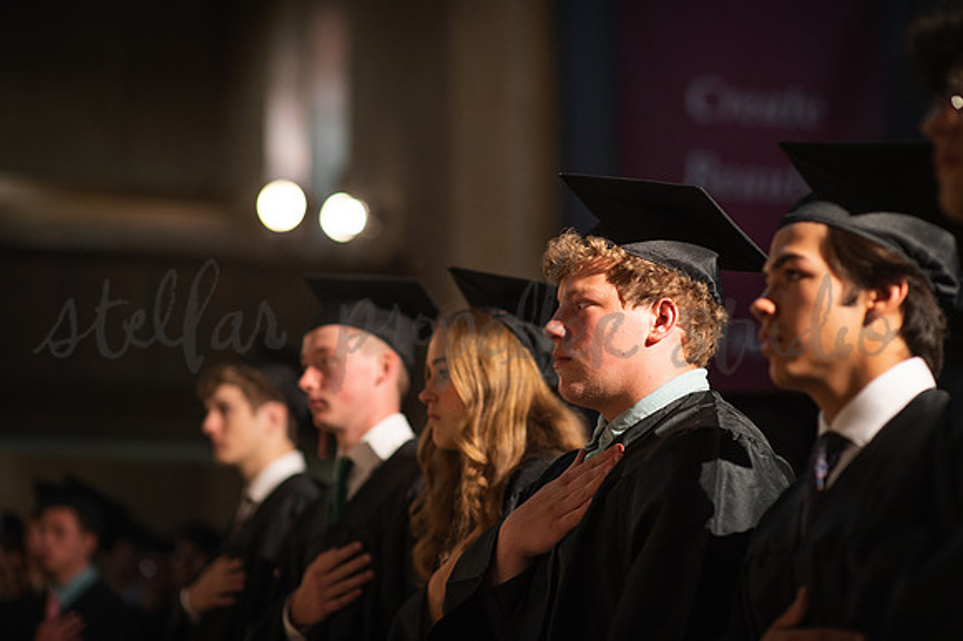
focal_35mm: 85
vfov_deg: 16.1
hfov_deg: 23.9
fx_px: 2272
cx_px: 482
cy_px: 320
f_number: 2
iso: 1000
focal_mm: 85
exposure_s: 1/200
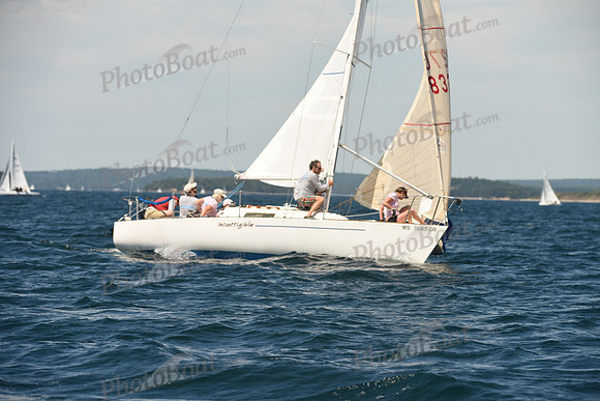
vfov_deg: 6.5
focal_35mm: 210
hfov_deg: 9.8
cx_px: 300
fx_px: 3501
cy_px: 200
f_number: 6.3
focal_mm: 210
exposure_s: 1/1000
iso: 250
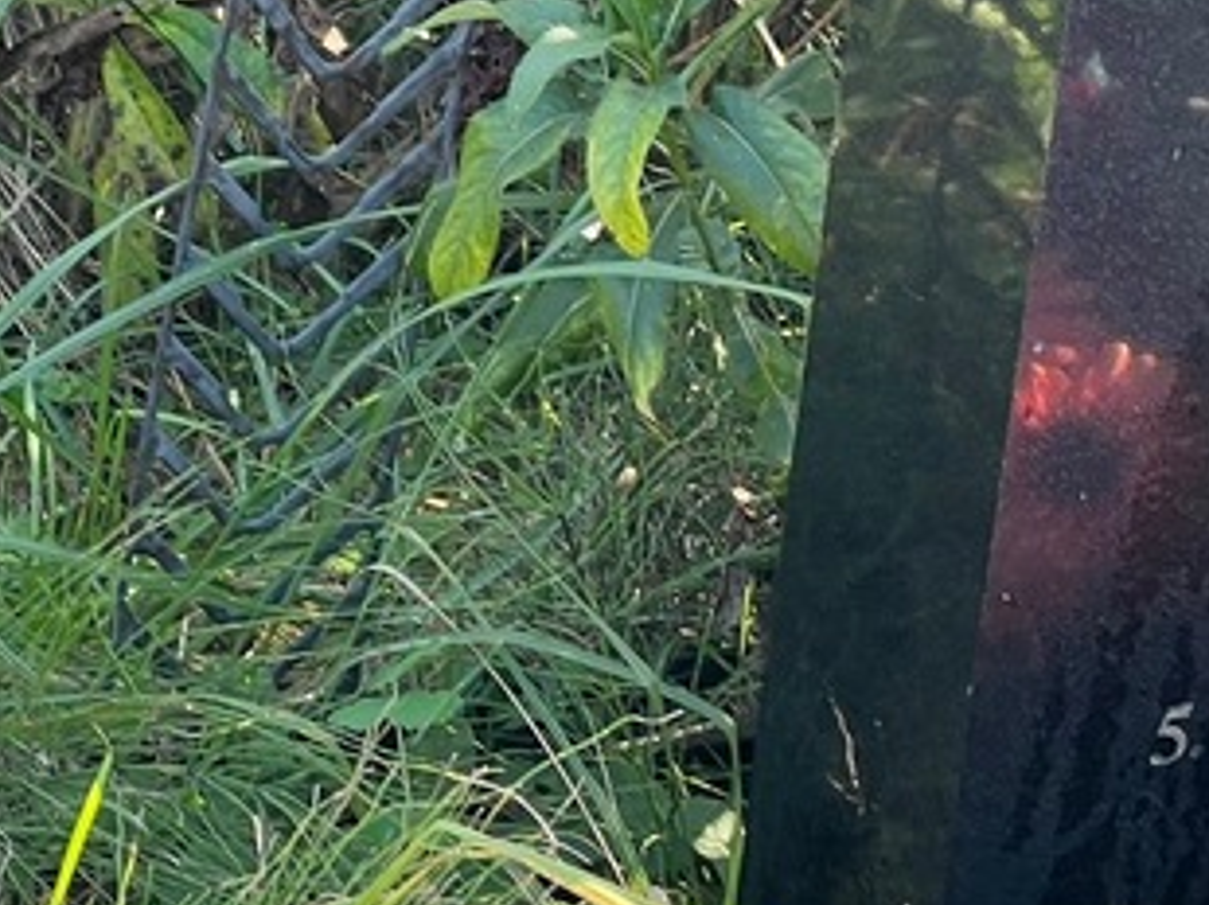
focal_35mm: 199
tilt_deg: -29.7
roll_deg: -10.0
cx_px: 1287
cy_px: 441
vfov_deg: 7.5
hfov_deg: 9.9
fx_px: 6945
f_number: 2.8
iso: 40
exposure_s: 1/99
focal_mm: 9
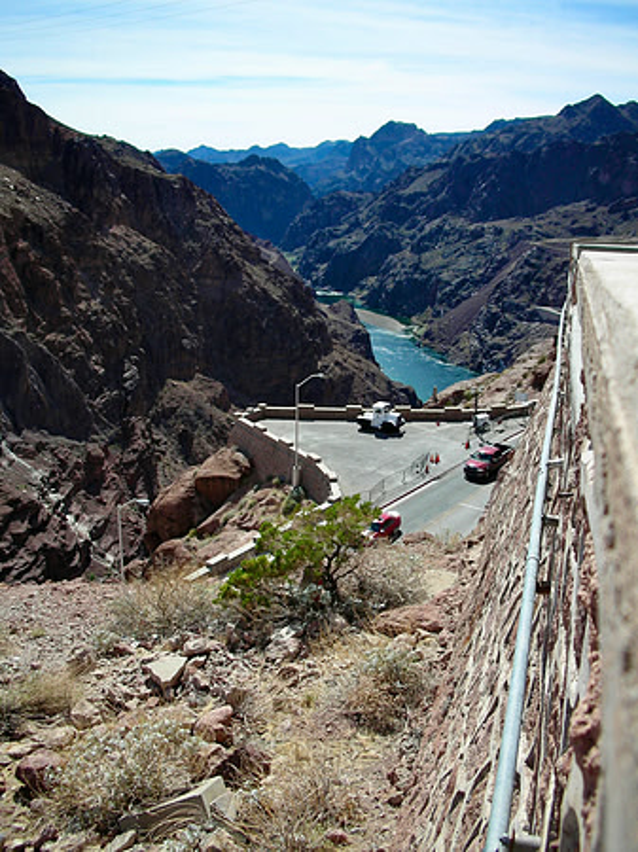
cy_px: 426
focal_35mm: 35
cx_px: 319
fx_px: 861
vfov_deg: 52.7
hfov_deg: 40.7
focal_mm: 5.8
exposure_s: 1/80.6
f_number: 8.5
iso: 50
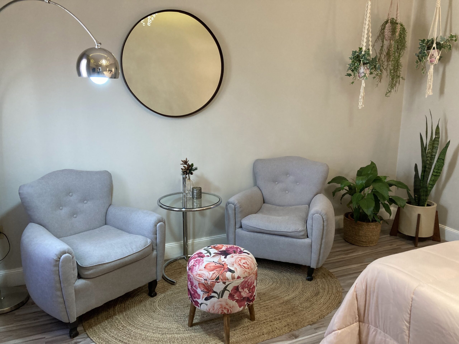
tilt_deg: -11.9
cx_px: 230
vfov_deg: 49.7
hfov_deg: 63.4
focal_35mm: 28
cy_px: 172
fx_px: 371
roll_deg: -1.0
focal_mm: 3.99
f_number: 1.8
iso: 160
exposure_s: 1/50
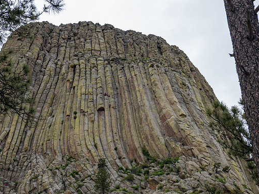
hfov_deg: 25.3
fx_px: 576
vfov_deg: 19.1
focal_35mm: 77
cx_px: 117
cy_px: 98
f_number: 10
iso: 250
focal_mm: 70
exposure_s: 1/125
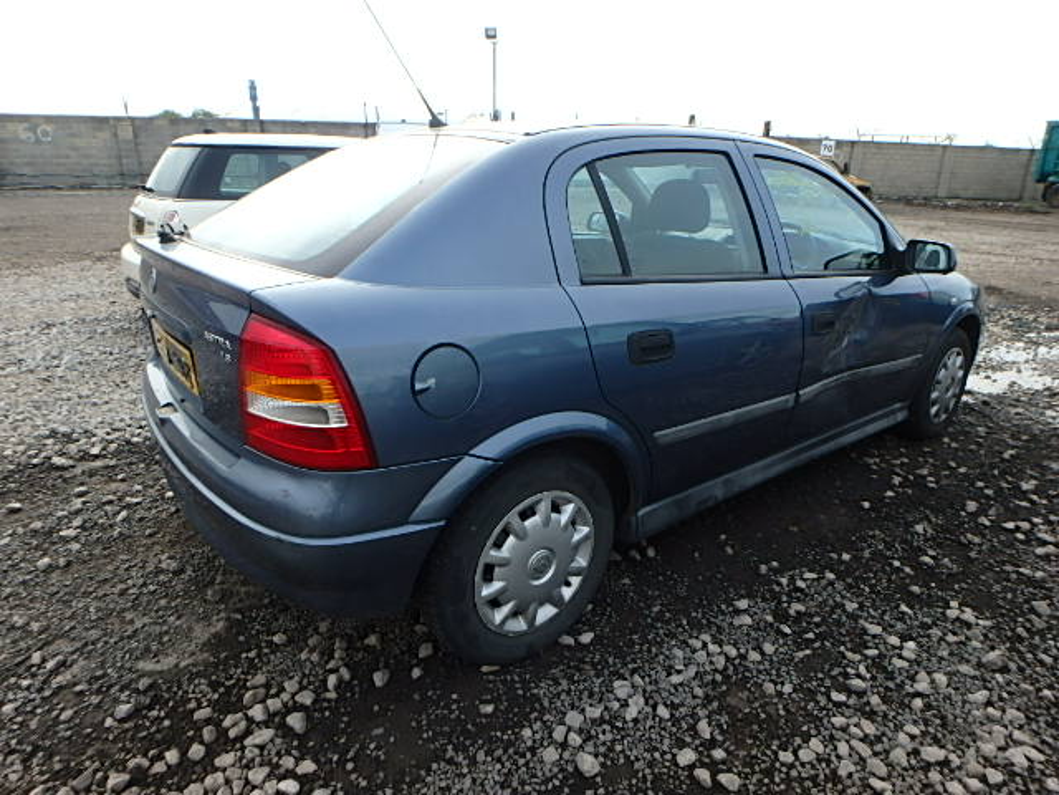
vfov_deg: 63.4
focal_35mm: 21
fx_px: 642
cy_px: 398
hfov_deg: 79.0
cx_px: 530
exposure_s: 1/320
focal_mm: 3.7
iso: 125
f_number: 3.5
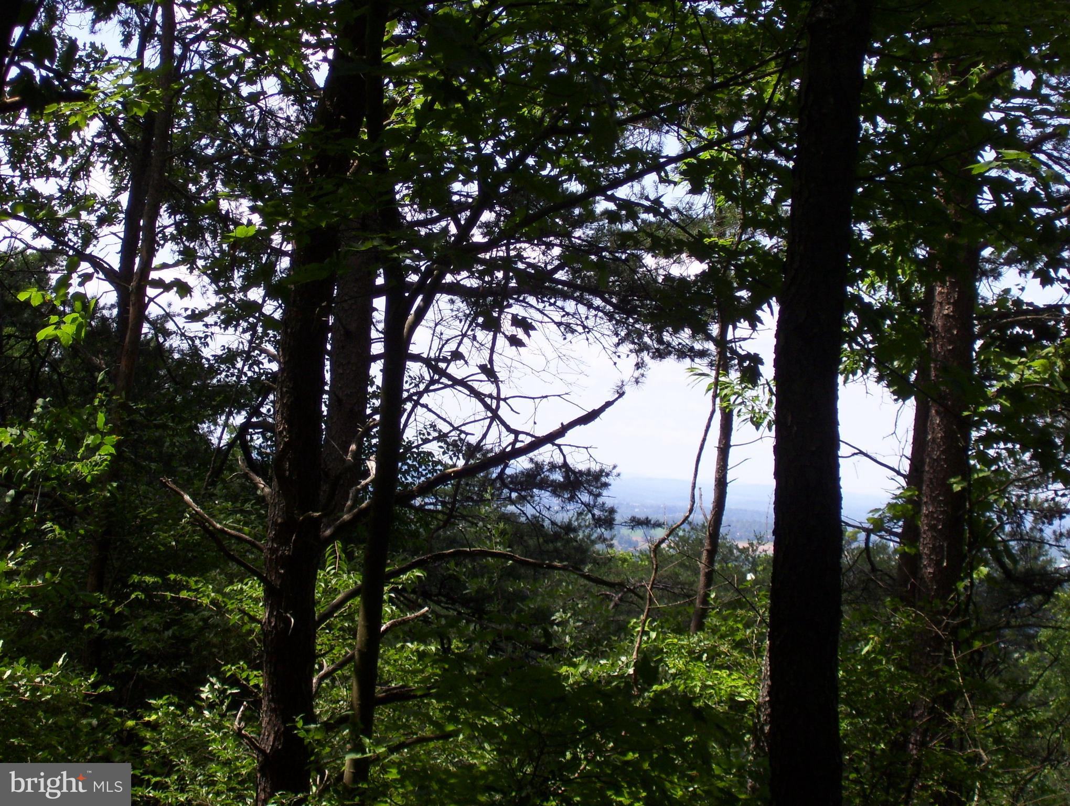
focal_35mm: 108
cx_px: 535
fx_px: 3343
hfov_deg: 18.2
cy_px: 403
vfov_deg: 13.7
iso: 80
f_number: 4.6
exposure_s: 1/250
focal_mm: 18
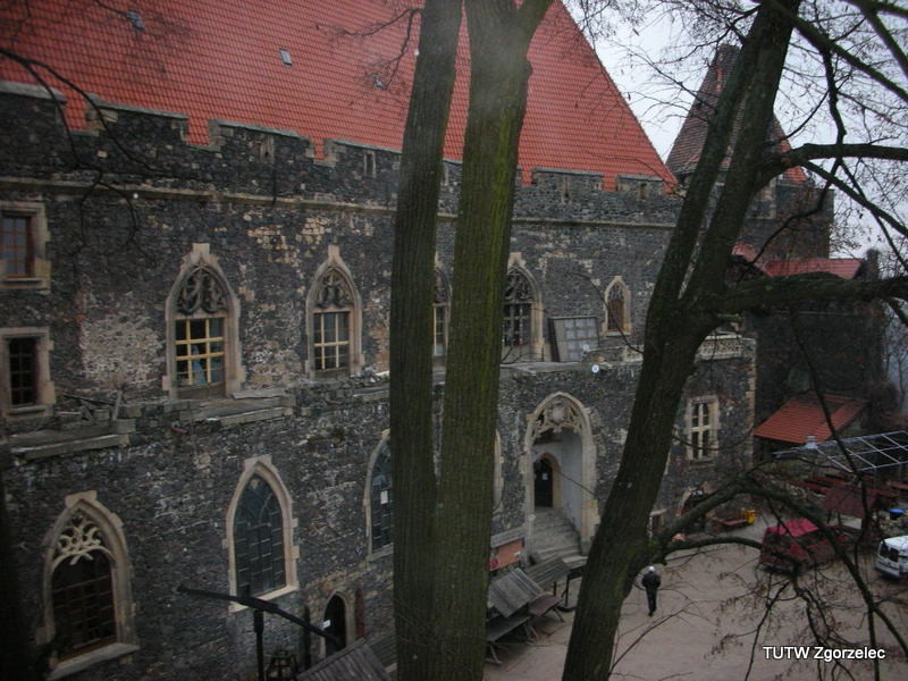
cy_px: 340
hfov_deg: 52.6
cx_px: 454
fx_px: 918
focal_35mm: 35
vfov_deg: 40.7
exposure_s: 1/60.1
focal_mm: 5.8
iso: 200
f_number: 3
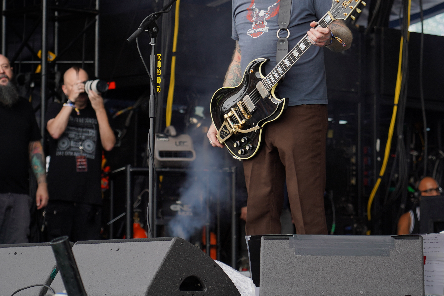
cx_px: 306
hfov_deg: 11.5
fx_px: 2195
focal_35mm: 178
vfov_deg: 7.7
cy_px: 47
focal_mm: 105
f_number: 4.5
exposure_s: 1/160
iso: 100
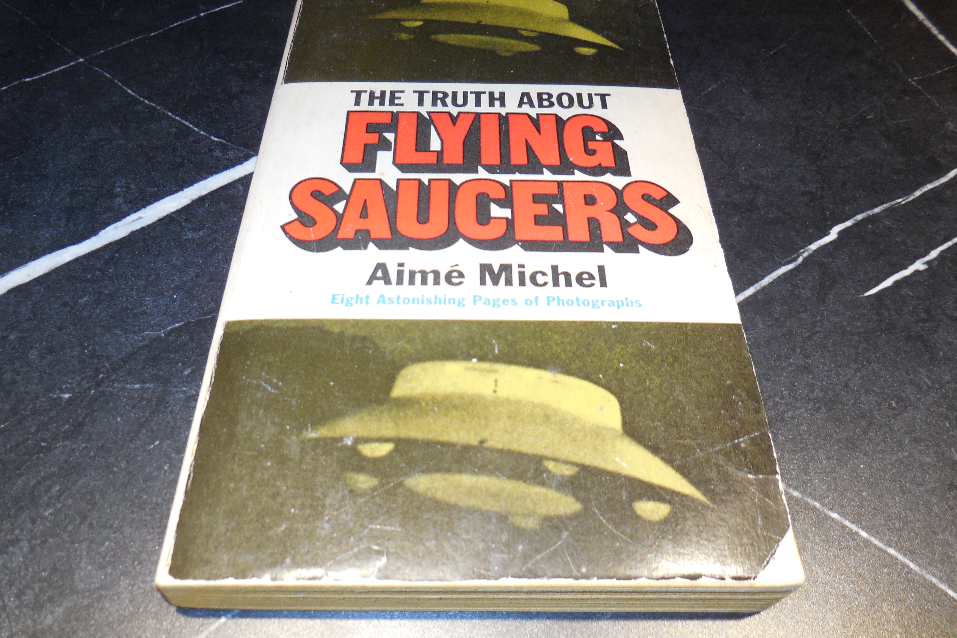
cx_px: 490
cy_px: 311
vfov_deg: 47.9
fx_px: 718
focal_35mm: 27
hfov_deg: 67.4
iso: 200
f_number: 3.1
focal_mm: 4.5
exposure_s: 1/30
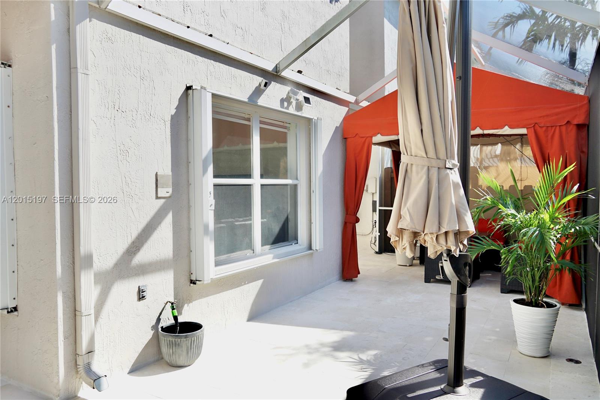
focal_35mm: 27
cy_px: 200
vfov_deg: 47.9
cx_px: 300
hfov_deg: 67.4
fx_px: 450
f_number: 7.1
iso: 100
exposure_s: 1/100
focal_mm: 18
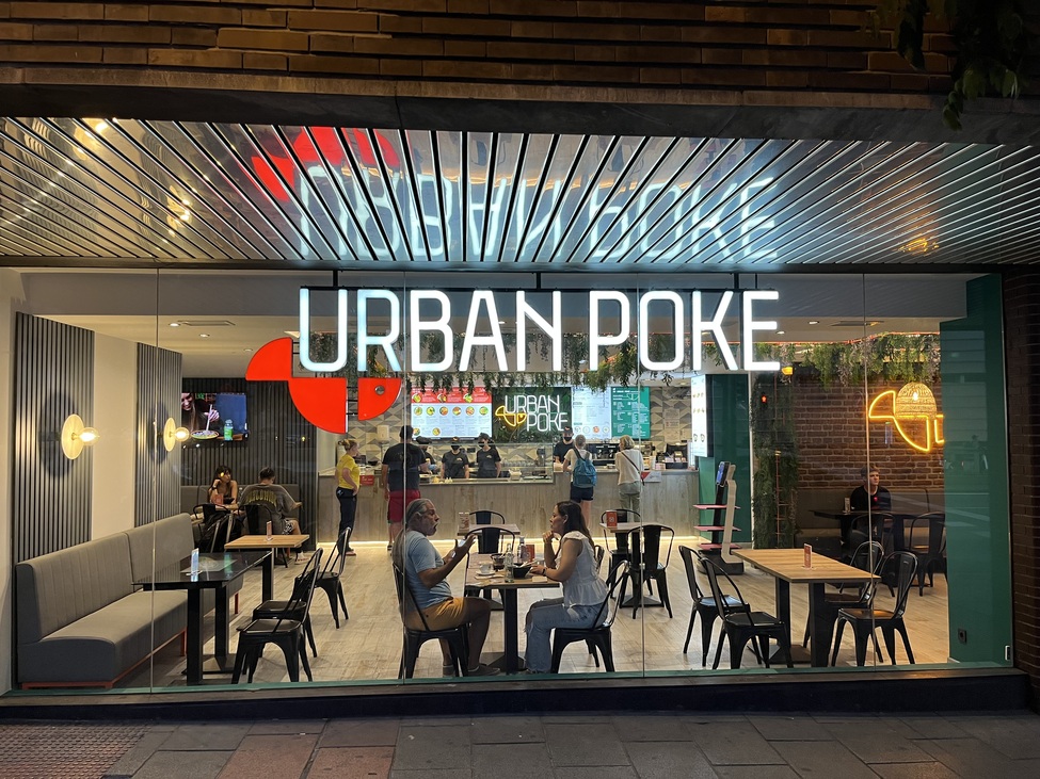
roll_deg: +0.4
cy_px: 390
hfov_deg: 67.3
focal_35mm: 26
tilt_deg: +1.7
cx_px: 520
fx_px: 781
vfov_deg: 53.1
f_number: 1.6
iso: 80
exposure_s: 1/50
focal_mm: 5.1
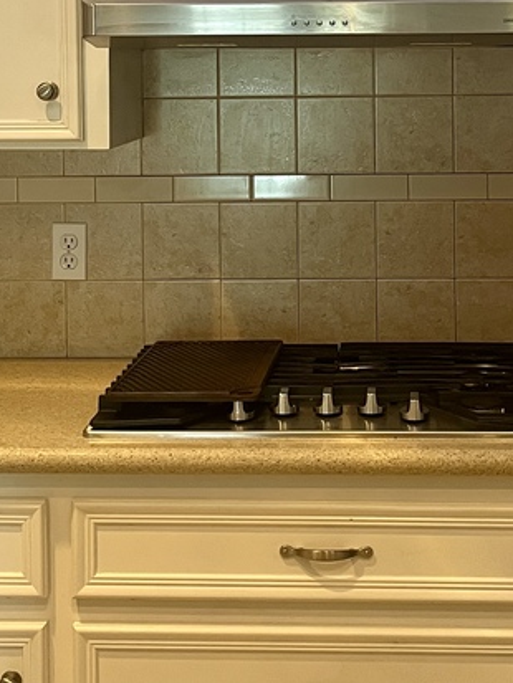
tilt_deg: -2.9
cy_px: 96
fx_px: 1343
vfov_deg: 27.7
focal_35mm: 68
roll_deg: +0.8
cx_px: 341
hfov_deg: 21.5
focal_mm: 5.1
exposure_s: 1/60
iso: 160
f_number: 1.6
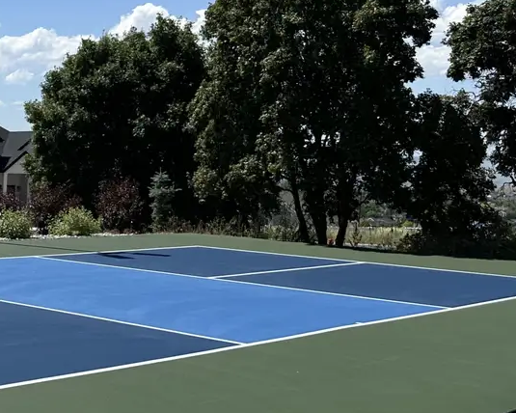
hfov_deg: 25.7
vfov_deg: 24.2
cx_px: -156
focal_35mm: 63
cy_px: 234
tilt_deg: -5.0
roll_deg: -2.3
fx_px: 962
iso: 80
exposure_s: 1/6623
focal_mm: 6.86
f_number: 1.78
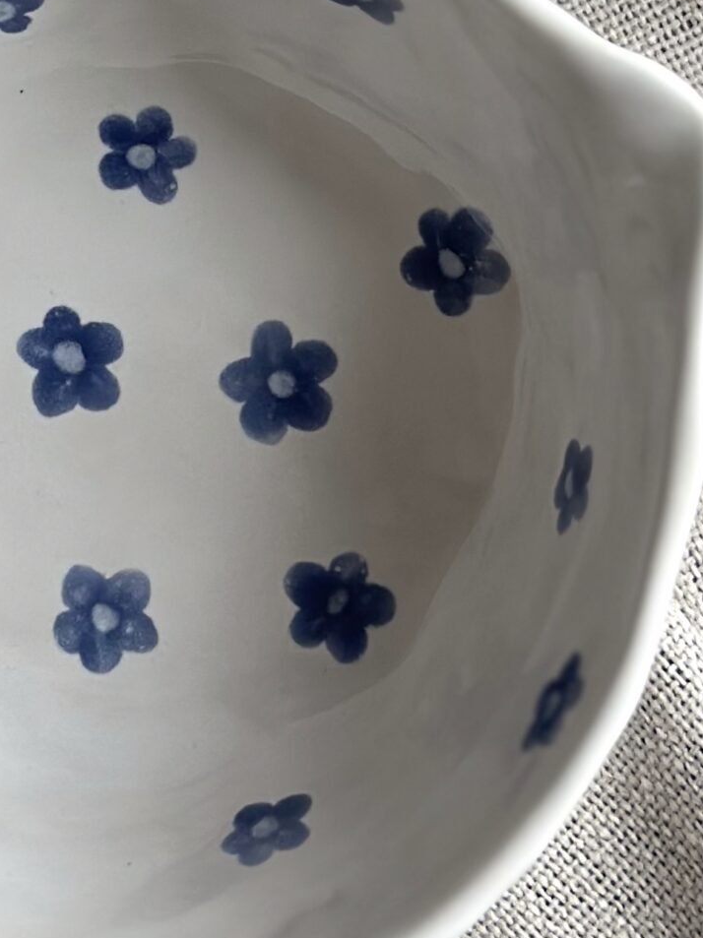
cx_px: 91
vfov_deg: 15.2
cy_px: 157
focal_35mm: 129
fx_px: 3495
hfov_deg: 11.4
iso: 100
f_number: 1.78
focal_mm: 6.86
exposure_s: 1/121
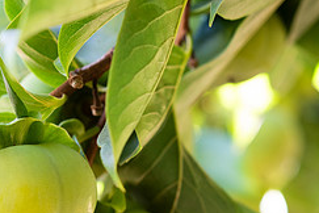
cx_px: 20
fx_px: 1799
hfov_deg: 10.1
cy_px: 201
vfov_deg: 6.7
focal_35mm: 203
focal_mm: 85
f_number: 4
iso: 400
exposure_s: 1/80
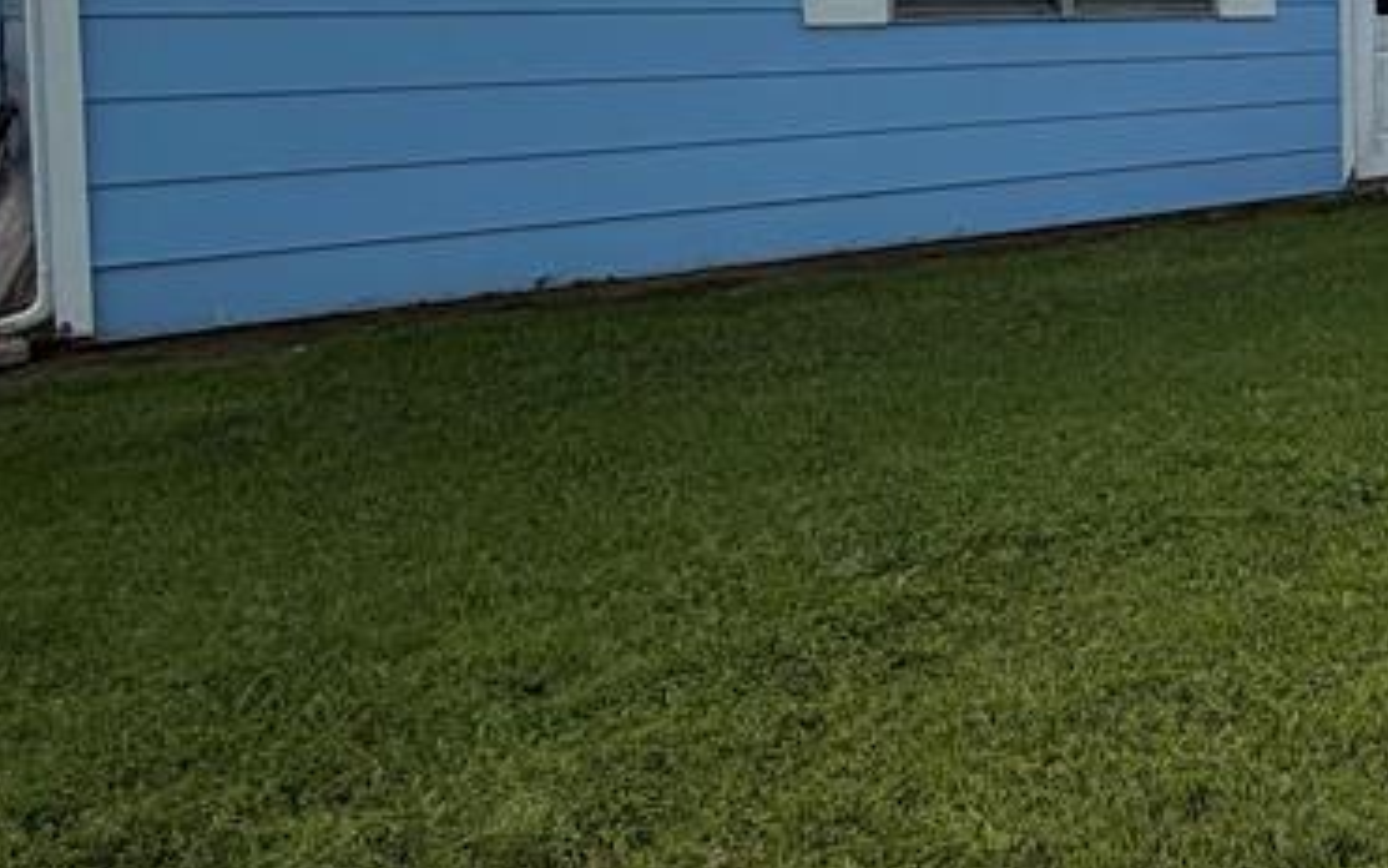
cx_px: 1545
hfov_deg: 39.1
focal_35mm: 41
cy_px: 52
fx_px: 1551
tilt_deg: -2.3
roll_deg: +1.5
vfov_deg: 29.7
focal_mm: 2.22
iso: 25
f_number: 2.2
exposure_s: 1/1033
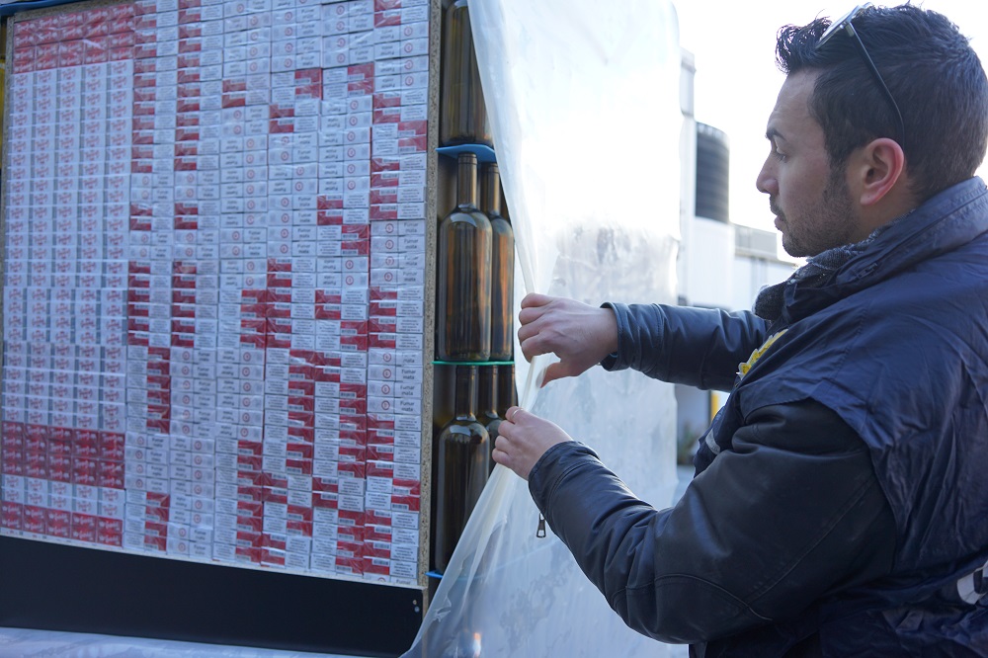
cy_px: 329
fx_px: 960
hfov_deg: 54.5
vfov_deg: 37.8
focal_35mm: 35
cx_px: 494
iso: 200
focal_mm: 35
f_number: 4
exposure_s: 1/160
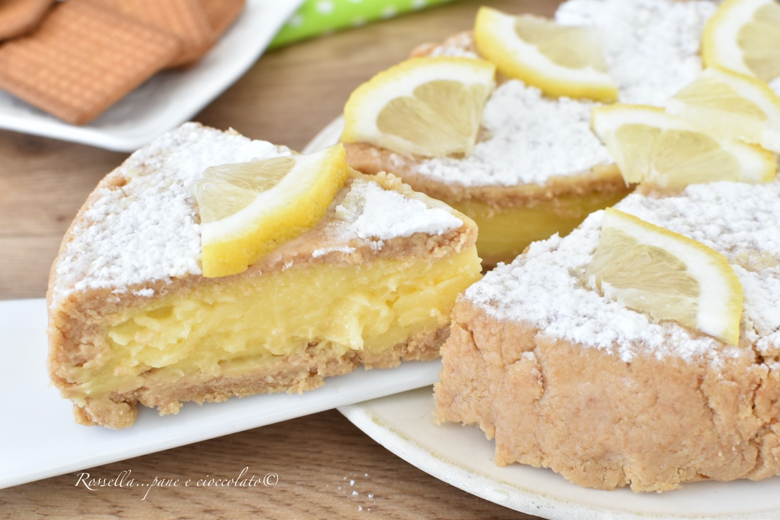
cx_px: 390
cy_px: 260
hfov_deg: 37.9
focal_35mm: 52
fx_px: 1137
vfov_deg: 25.8
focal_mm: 35
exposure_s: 1/20
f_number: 5.6
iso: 800
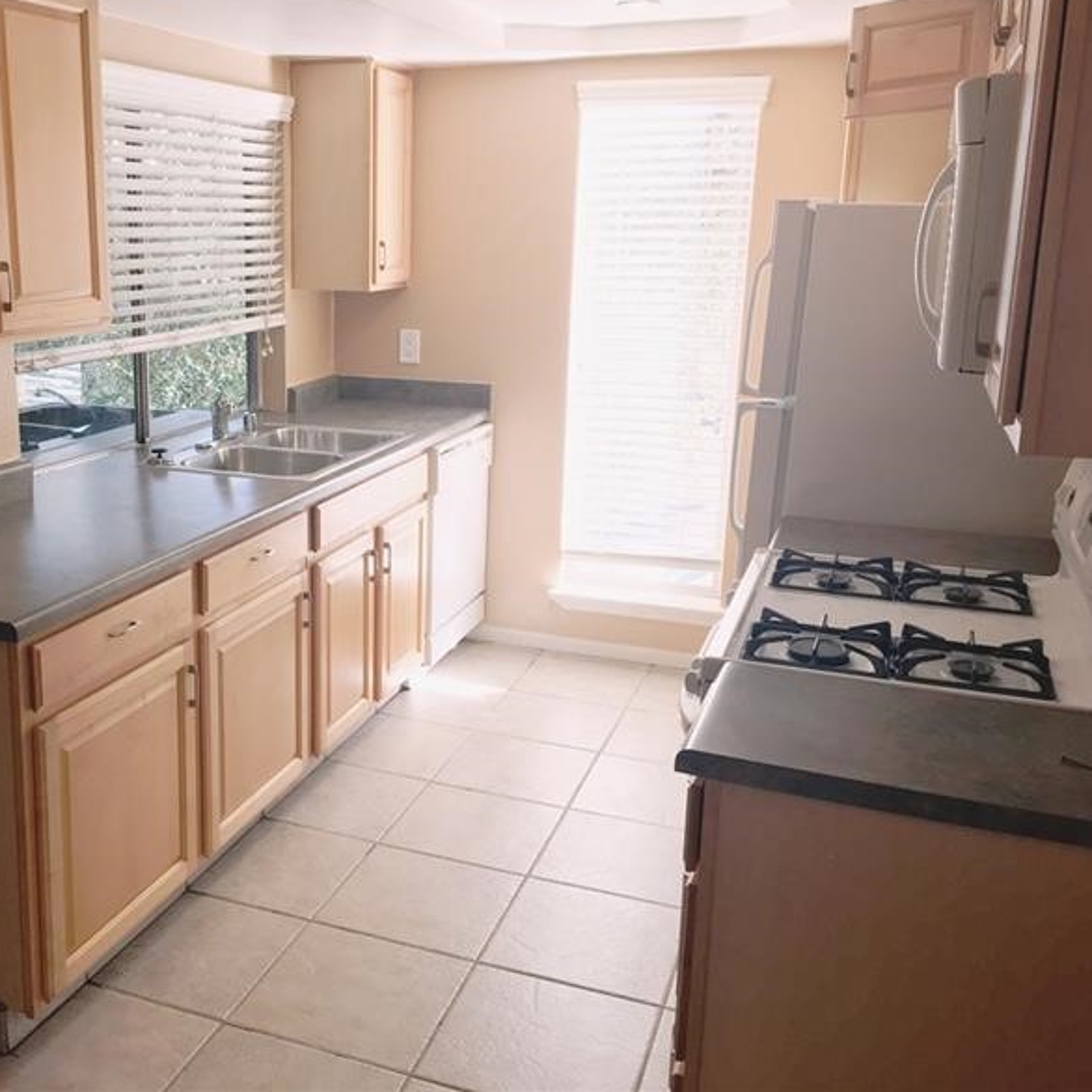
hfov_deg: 46.5
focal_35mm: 35
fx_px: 1249
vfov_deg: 47.2
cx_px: 362
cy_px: 535
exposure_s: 1/120
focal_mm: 4.15
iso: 32
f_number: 2.2
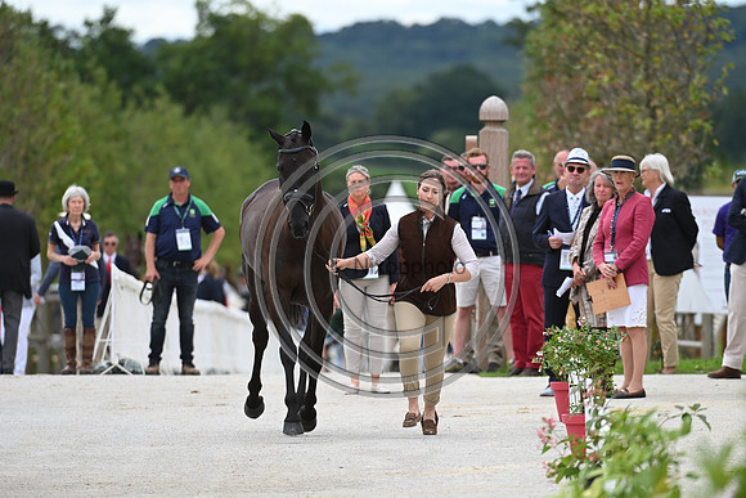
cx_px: 373
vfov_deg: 3.4
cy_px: 249
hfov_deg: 5.2
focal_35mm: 400
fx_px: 8290
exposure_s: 1/1250
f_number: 5.6
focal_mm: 400
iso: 560
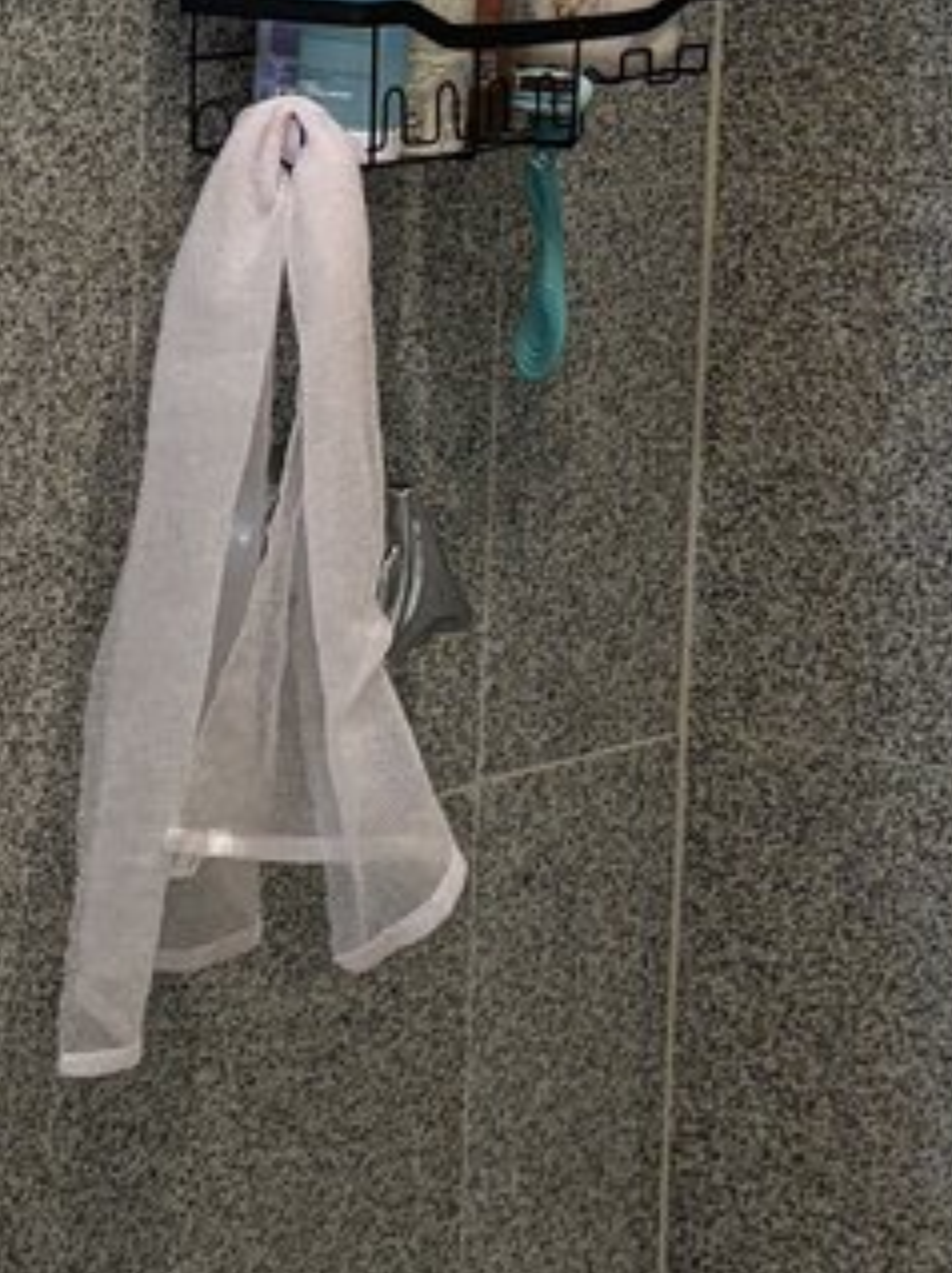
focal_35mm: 131
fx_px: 4810
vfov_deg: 15.0
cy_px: 380
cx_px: -242
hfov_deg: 11.1
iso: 100
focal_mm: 5.96
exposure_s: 1/120
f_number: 1.6
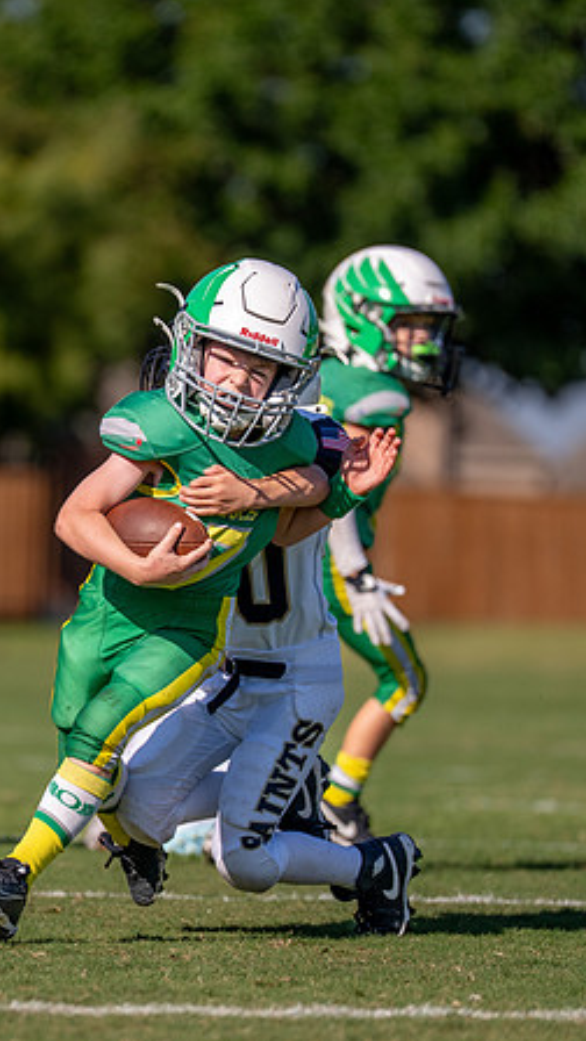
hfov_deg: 3.3
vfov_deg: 5.9
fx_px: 10110
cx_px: 89
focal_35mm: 366
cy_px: 541
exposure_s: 1/6400
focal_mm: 200
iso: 250
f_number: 2.8
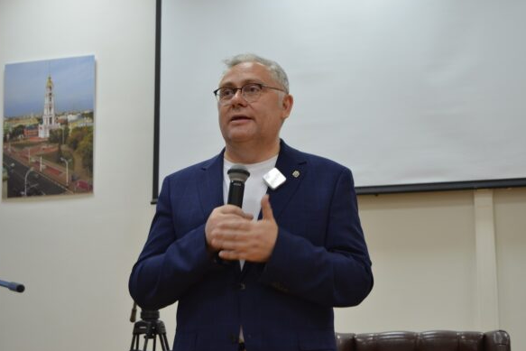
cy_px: 173
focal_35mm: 71
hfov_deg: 28.4
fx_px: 1038
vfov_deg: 19.2
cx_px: 257
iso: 500
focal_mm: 46
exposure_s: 1/30
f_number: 5.3
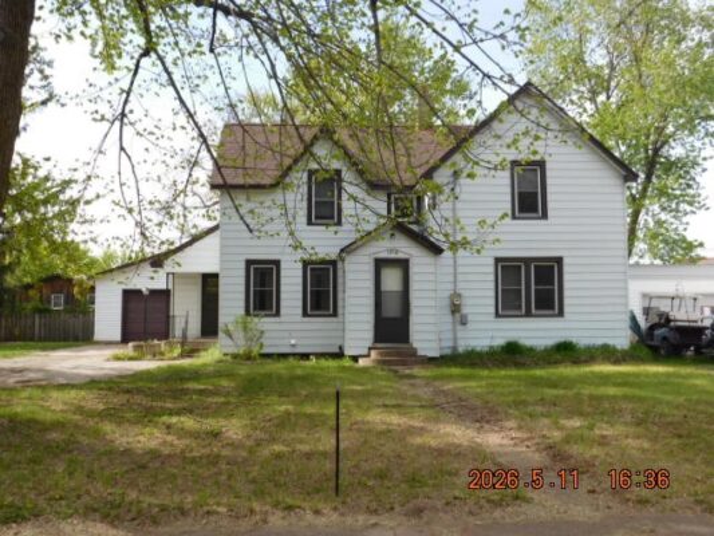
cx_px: 357
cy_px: 268
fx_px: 743
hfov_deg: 51.3
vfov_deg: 39.7
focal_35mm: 36
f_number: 3.5
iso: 125
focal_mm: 6.3
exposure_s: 1/640
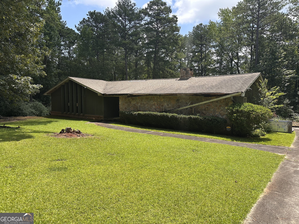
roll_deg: +0.0
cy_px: 112
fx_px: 207
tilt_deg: -4.5
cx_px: 150
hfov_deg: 71.6
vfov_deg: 56.8
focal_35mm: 24
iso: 80
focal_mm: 6.86
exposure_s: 1/2155
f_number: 1.78
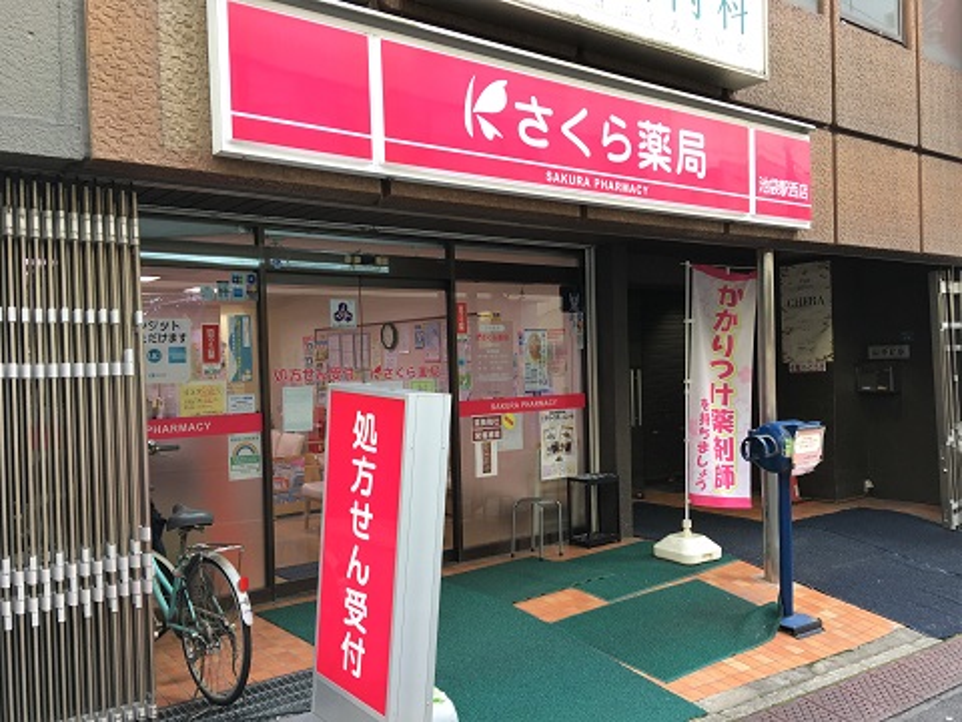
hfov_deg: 61.7
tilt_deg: -1.7
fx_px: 806
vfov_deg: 48.2
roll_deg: +1.8
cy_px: 361
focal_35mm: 29
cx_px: 481
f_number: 2.2
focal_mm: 4.15
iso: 25
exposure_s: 1/40
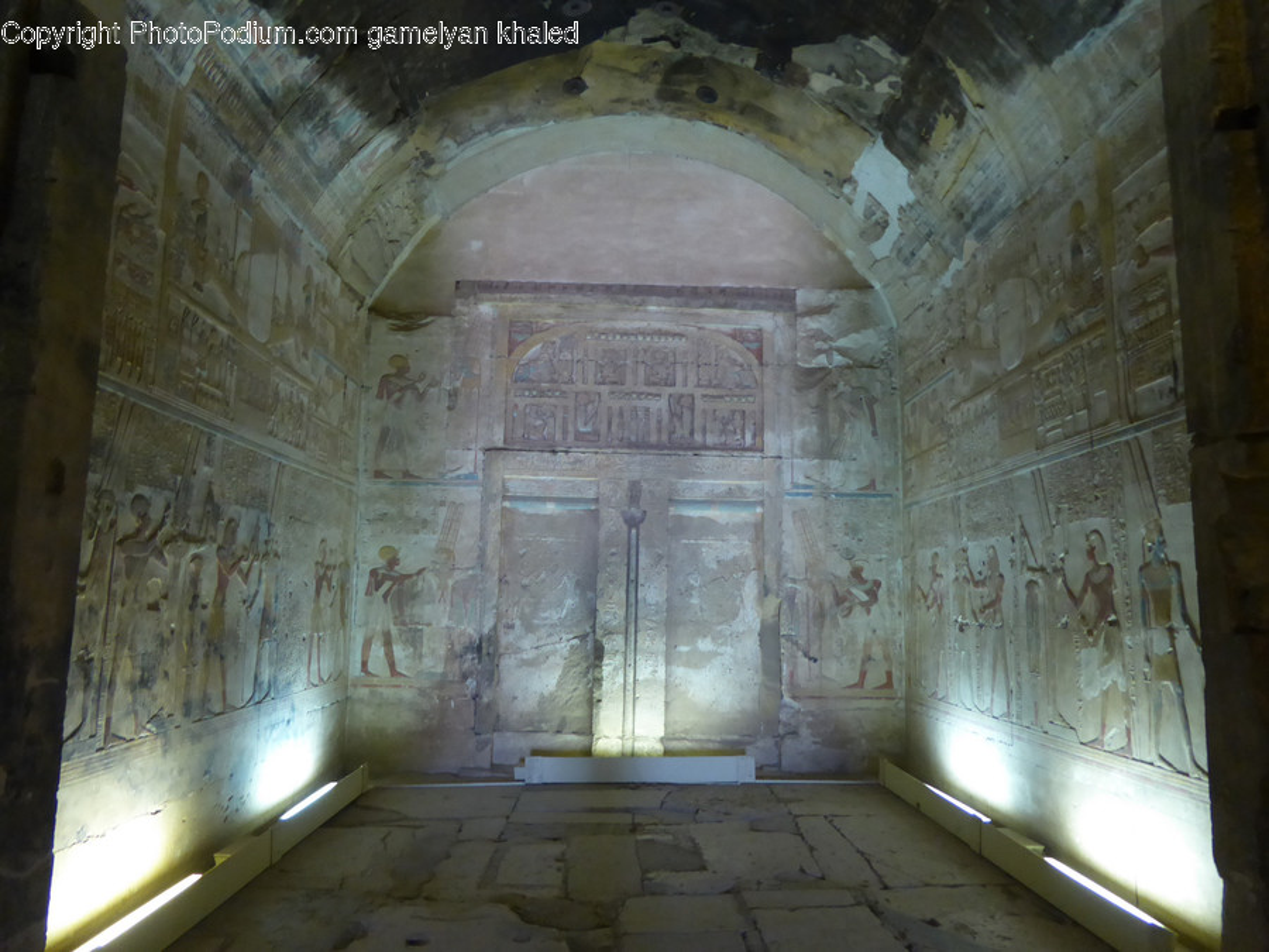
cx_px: 634
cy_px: 476
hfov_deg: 71.6
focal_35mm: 24
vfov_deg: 56.8
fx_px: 880
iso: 400
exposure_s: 1/8
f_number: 3.3
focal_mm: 4.3
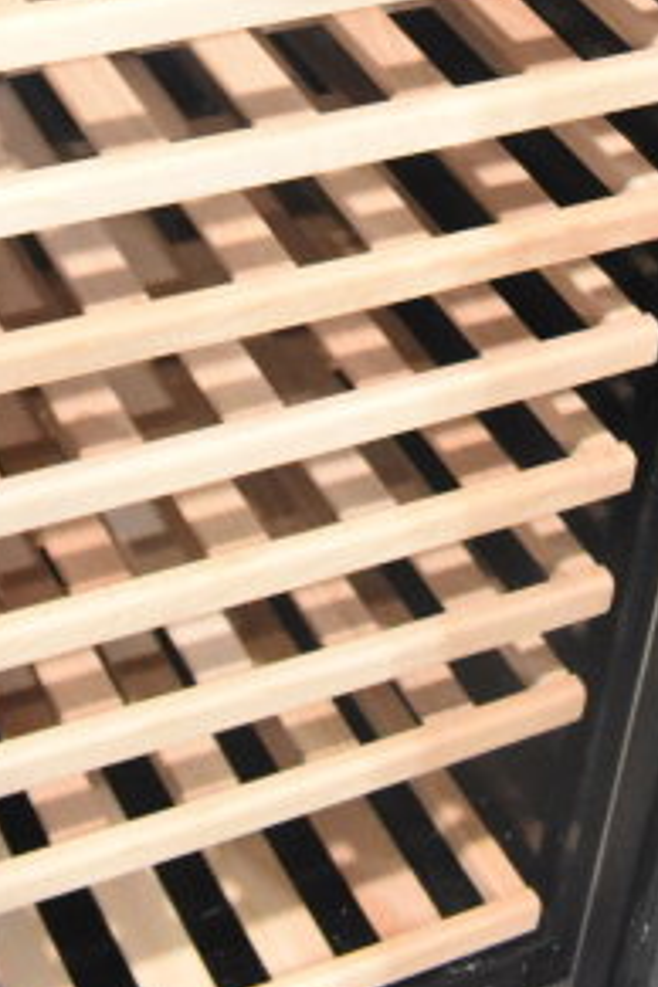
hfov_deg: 16.1
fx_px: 2330
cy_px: -477
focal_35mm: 85
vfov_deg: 20.6
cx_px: 254
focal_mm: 18
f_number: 5.6
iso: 6400
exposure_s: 1/125
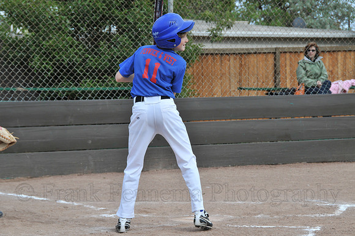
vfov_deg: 11.4
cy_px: 118
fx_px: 1182
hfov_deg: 17.1
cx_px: 178
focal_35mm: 120
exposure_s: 1/250
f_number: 8
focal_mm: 80
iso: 200
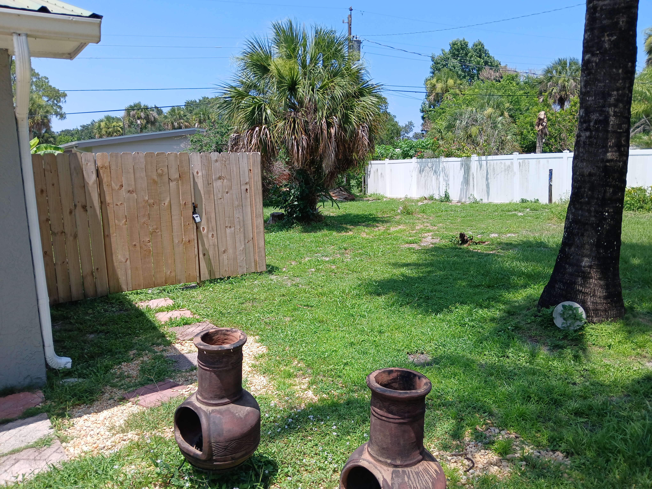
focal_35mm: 26
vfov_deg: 53.1
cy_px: 244
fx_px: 490
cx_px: 326
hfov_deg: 67.3
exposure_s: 1/469
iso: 20
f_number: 1.8
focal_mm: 3.98
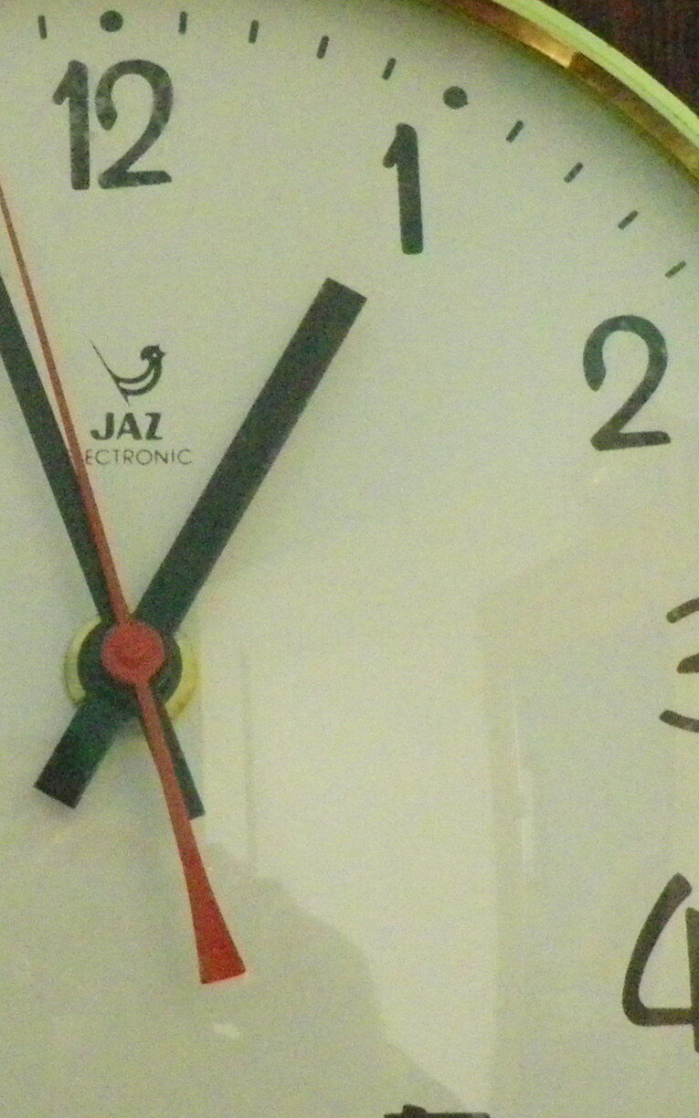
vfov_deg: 21.3
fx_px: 2957
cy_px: 778
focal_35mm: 97
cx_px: 88
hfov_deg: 13.4
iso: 800
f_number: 2.6
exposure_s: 1/40
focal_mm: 4.9
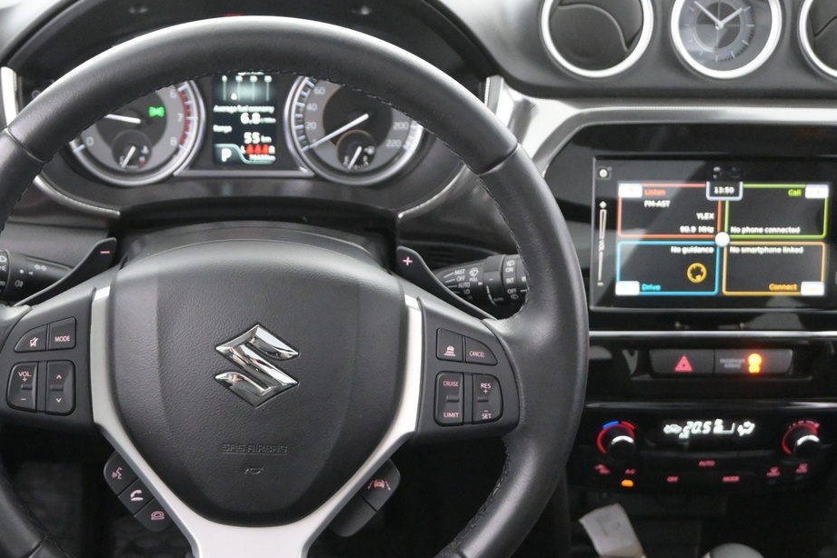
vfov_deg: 26.2
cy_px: 355
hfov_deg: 38.0
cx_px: 255
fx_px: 1196
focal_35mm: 51
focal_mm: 19.5
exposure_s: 1/30
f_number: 3.8
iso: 5000
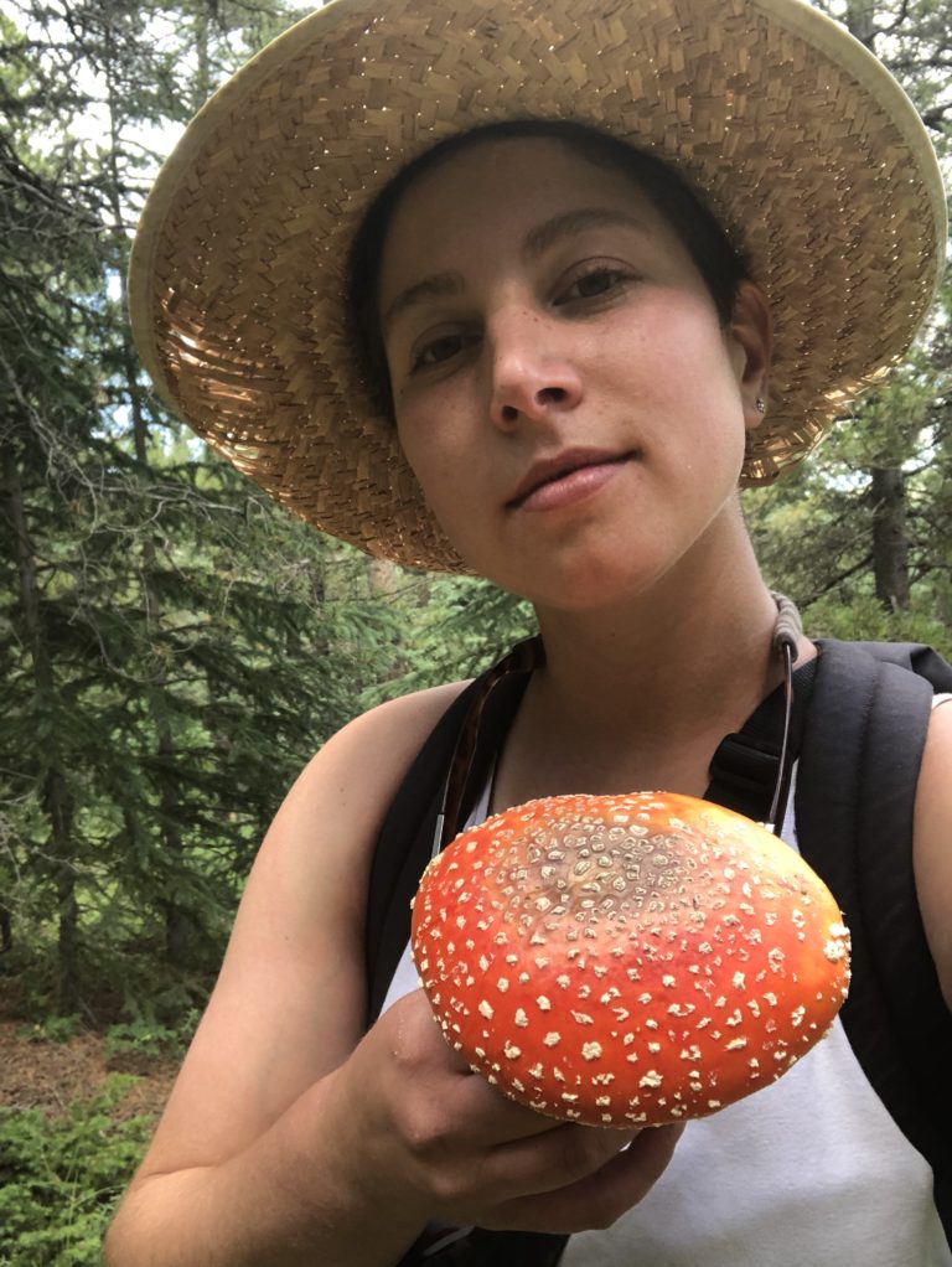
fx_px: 1172
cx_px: 476
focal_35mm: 32
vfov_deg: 56.8
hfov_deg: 44.2
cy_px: 634
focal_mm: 2.87
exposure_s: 1/120
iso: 64
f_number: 2.2
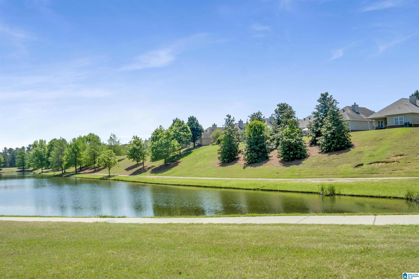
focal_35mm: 34
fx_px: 396
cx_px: 210
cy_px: 140
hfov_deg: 55.8
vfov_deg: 38.9
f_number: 22
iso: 50
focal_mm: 22.7
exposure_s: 1/50
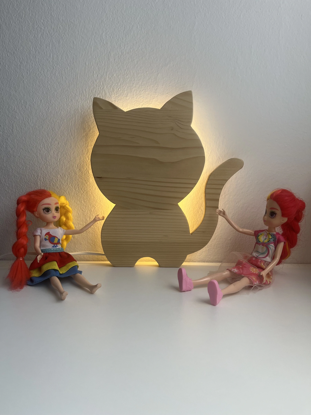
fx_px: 311
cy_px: 208
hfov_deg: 53.1
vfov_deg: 67.3
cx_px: 156
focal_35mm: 26
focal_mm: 5.1
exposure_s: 1/718
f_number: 1.6
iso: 50
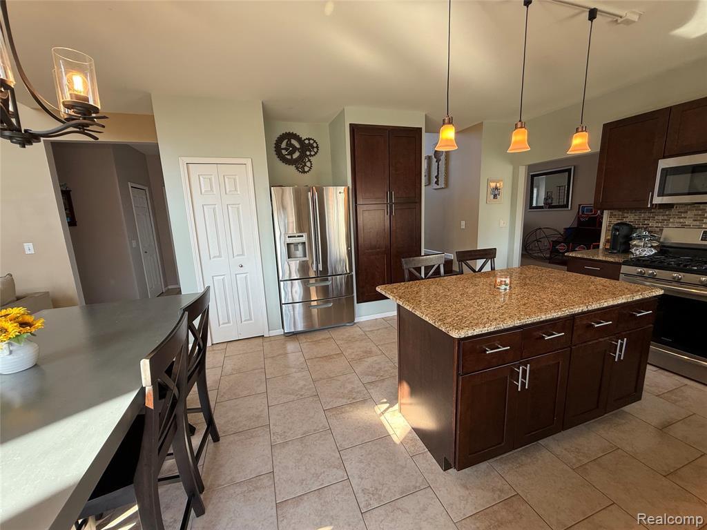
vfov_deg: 85.7
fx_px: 286
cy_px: 265
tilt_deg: -9.7
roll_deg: +1.7
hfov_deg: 102.1
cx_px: 354
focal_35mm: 14
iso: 100
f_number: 2.2
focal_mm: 2.22
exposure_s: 1/120
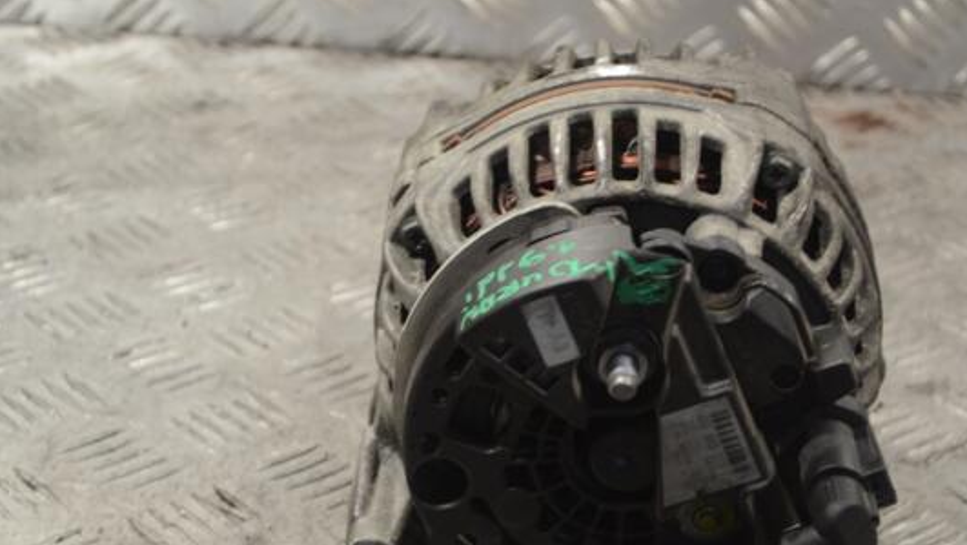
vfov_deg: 12.4
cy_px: 359
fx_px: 2503
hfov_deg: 21.9
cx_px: 483
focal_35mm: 98
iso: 320
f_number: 5.6
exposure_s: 1/30
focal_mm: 55
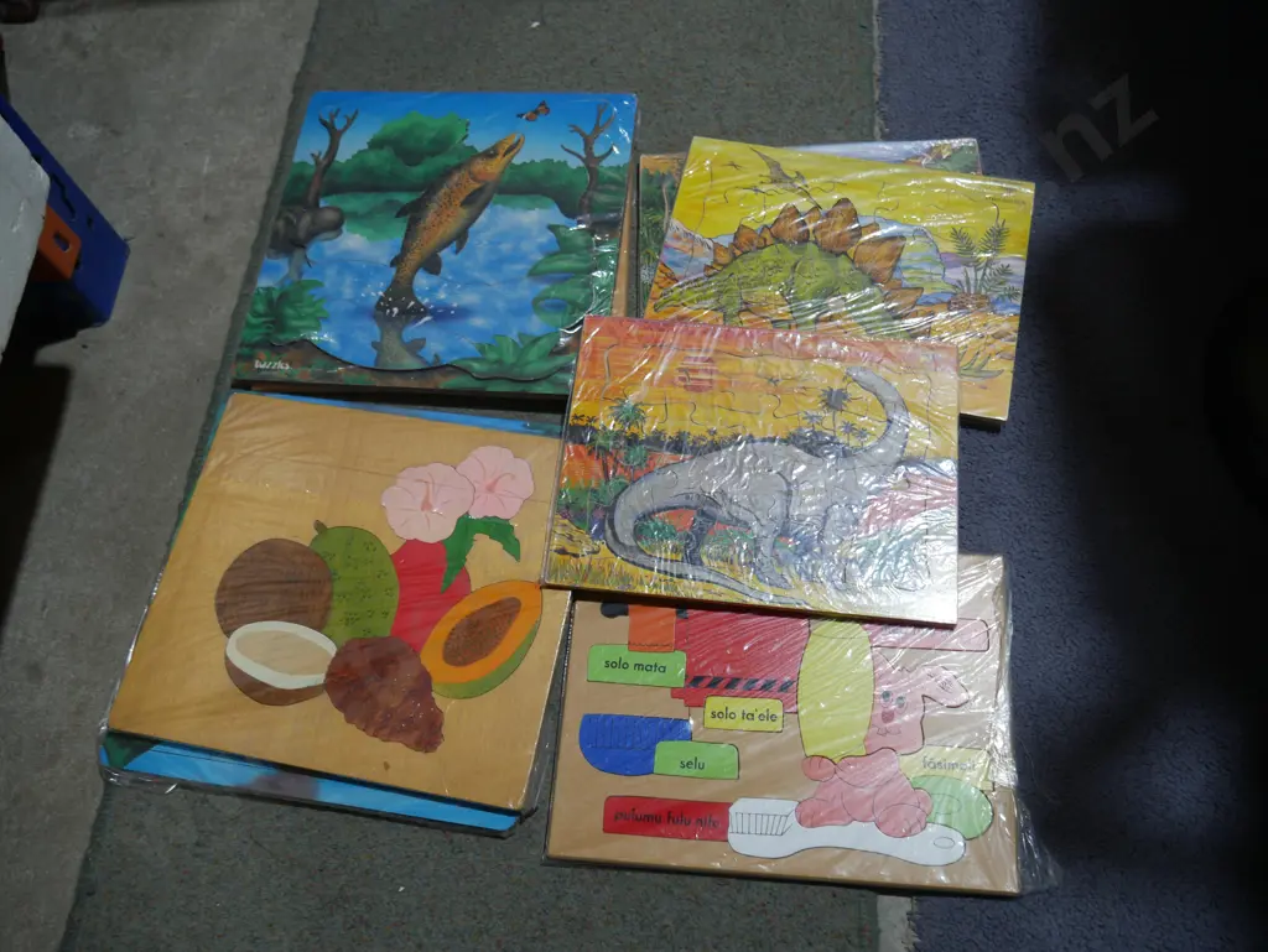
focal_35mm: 28
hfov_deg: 63.4
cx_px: 634
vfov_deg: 49.8
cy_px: 476
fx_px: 1026
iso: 200
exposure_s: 1/100
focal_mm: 14
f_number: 3.5
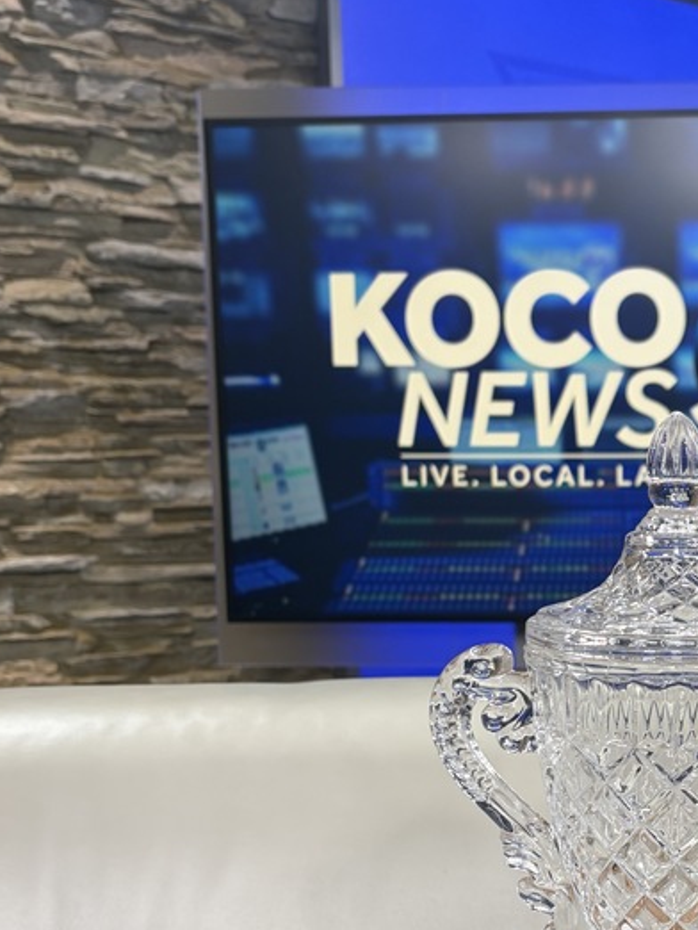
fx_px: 1370
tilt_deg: -5.7
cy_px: 616
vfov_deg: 37.1
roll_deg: +0.5
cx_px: 655
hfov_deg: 27.3
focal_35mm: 51
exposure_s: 1/120
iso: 64
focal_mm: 5.96
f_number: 1.6
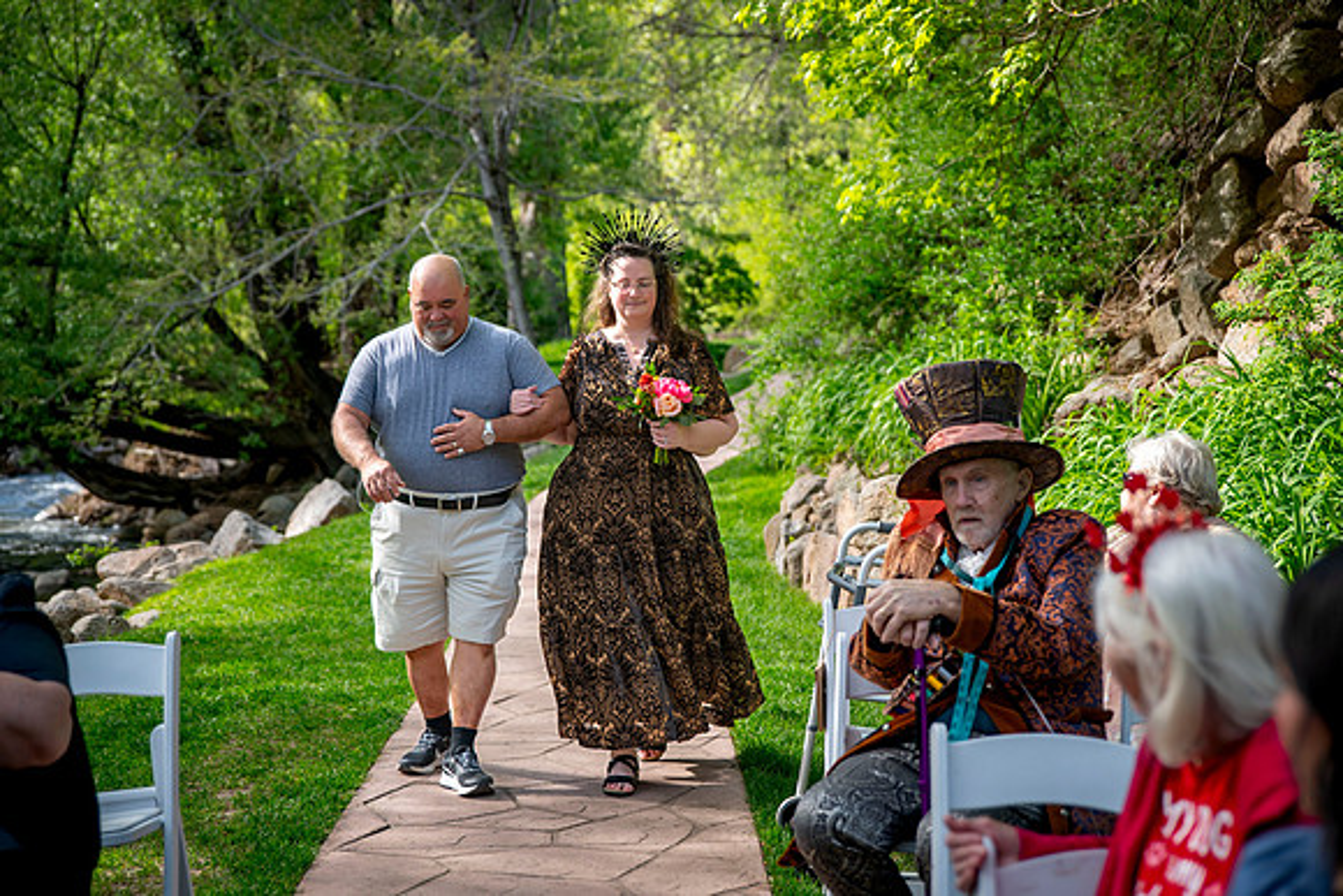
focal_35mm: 60
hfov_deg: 33.6
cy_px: 430
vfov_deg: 22.8
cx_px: 659
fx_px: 2222
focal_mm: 55
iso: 400
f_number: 2.8
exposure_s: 1/640
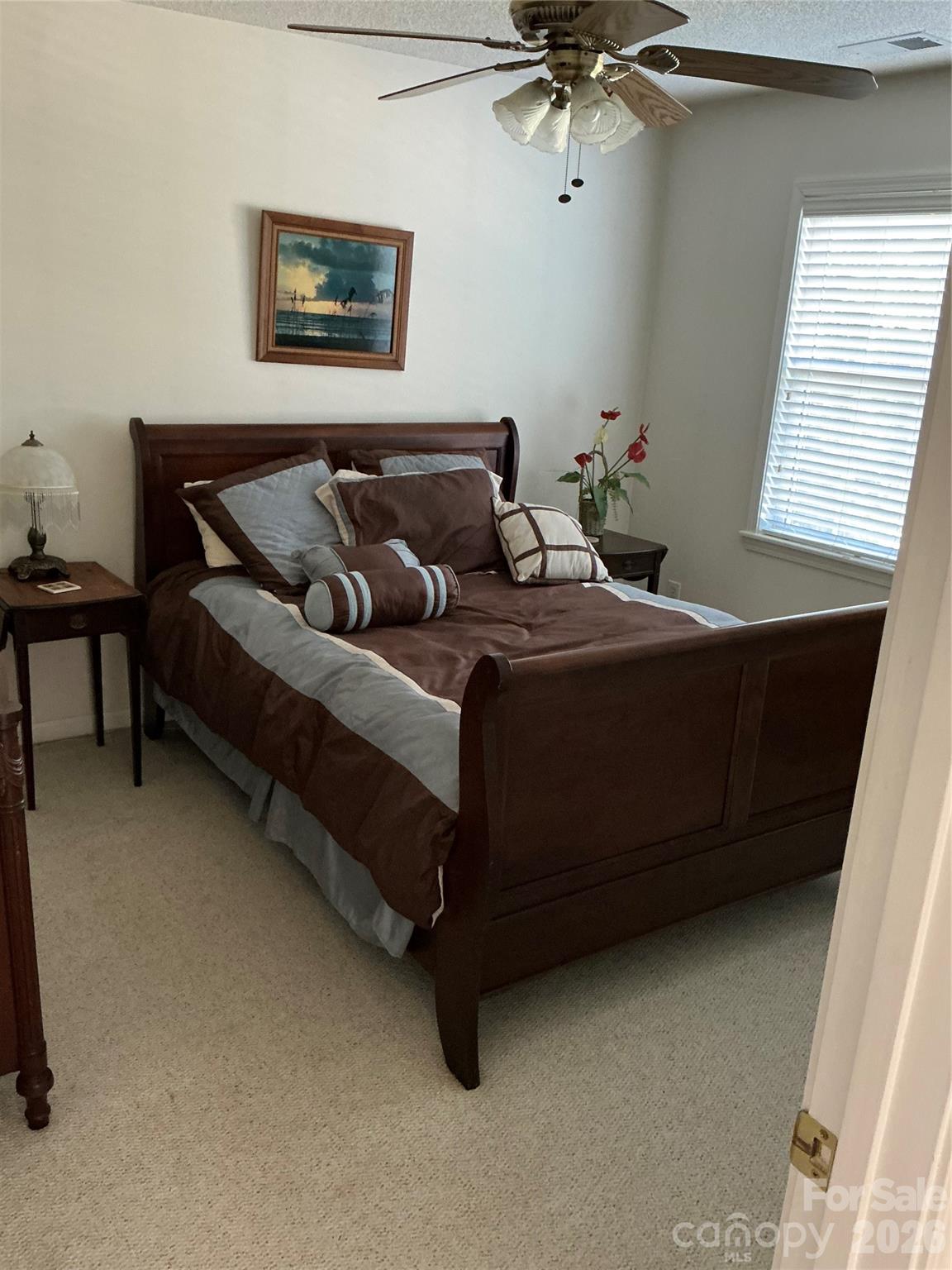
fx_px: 1027
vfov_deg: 63.4
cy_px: 635
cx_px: 476
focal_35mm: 28
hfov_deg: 49.7
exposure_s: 1/30
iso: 320
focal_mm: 3
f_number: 1.8
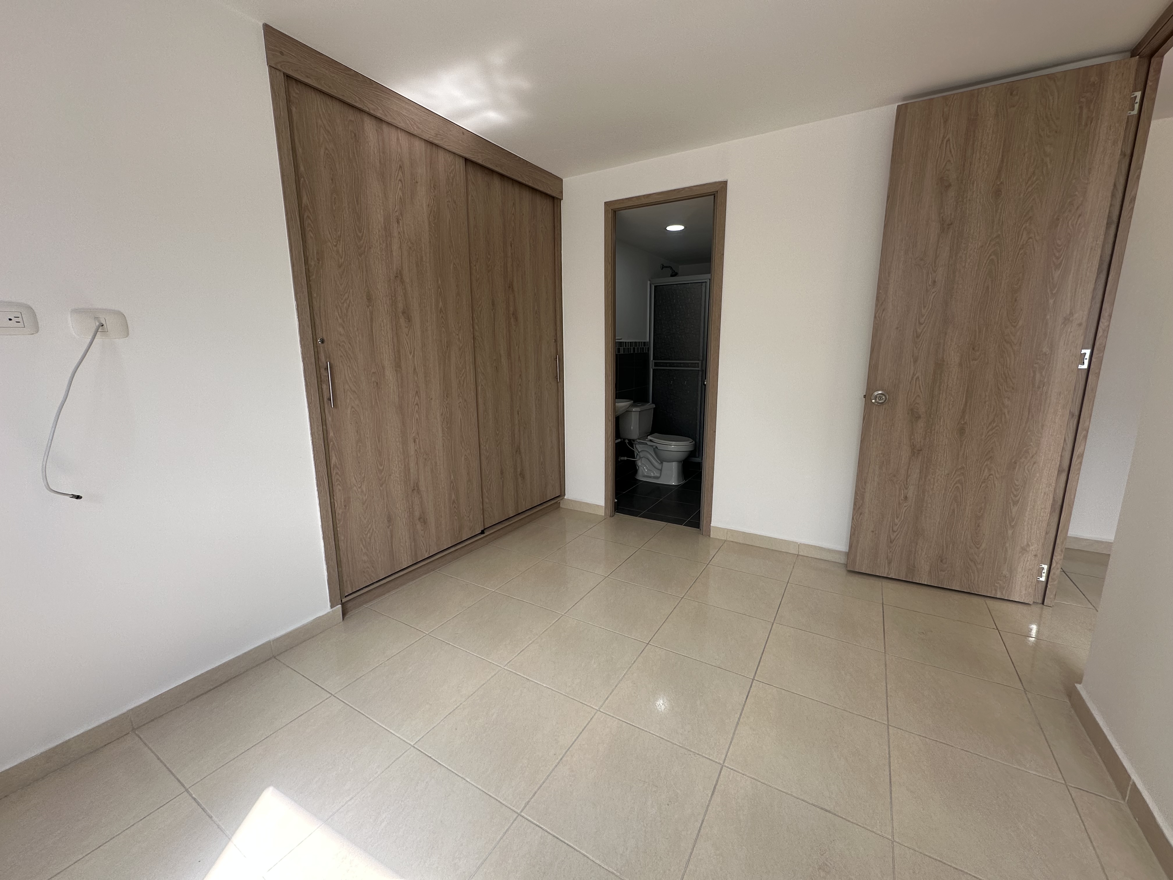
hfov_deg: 102.1
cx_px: 586
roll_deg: +1.2
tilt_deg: -10.7
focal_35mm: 14
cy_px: 440
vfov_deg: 85.7
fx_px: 474
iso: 40
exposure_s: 1/197
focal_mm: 2.22
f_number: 2.2
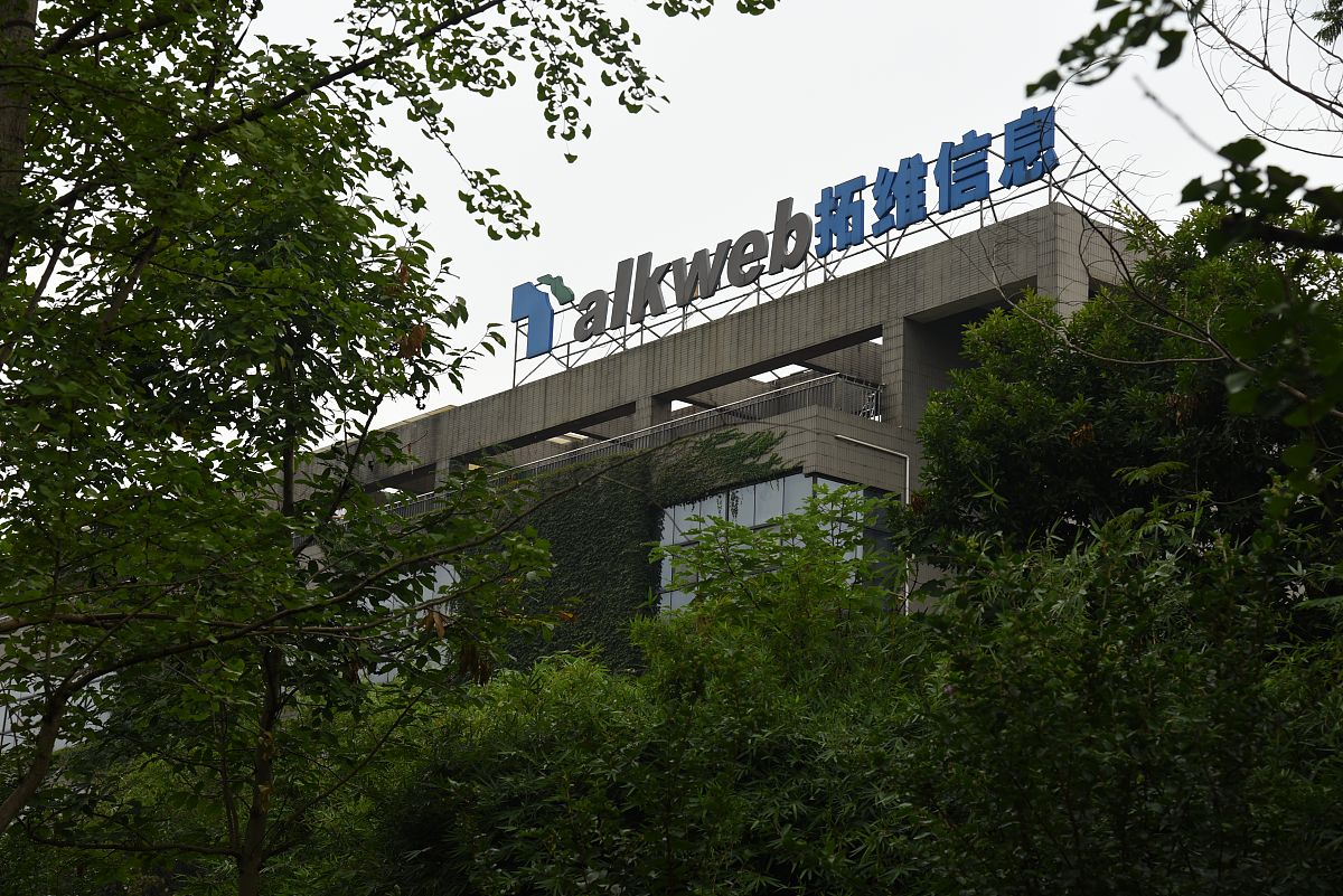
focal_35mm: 62
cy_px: 448
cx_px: 672
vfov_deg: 21.9
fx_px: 2314
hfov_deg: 32.4
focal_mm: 62
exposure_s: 1/160
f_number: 7.1
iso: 250
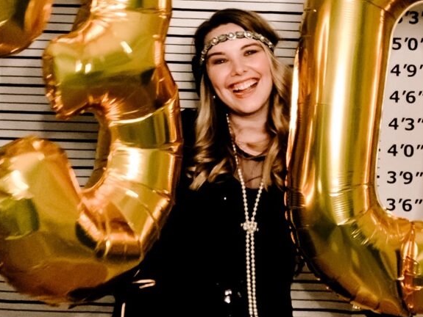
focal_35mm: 57
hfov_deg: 33.8
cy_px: 118
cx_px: 209
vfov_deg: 25.6
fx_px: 697
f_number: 2.2
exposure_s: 1/30
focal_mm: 2.87
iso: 320
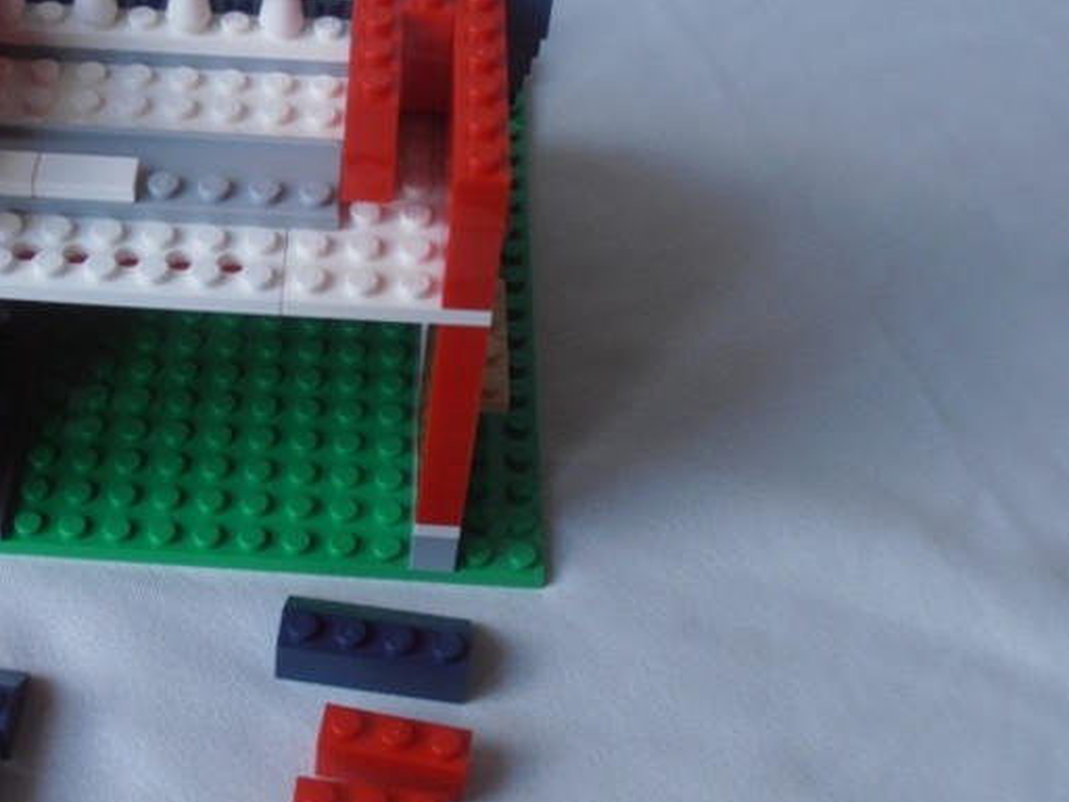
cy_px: 369
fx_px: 2007
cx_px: 269
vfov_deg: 22.6
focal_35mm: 65
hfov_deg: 29.4
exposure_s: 1/80
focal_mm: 6.61
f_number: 3.9
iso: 80
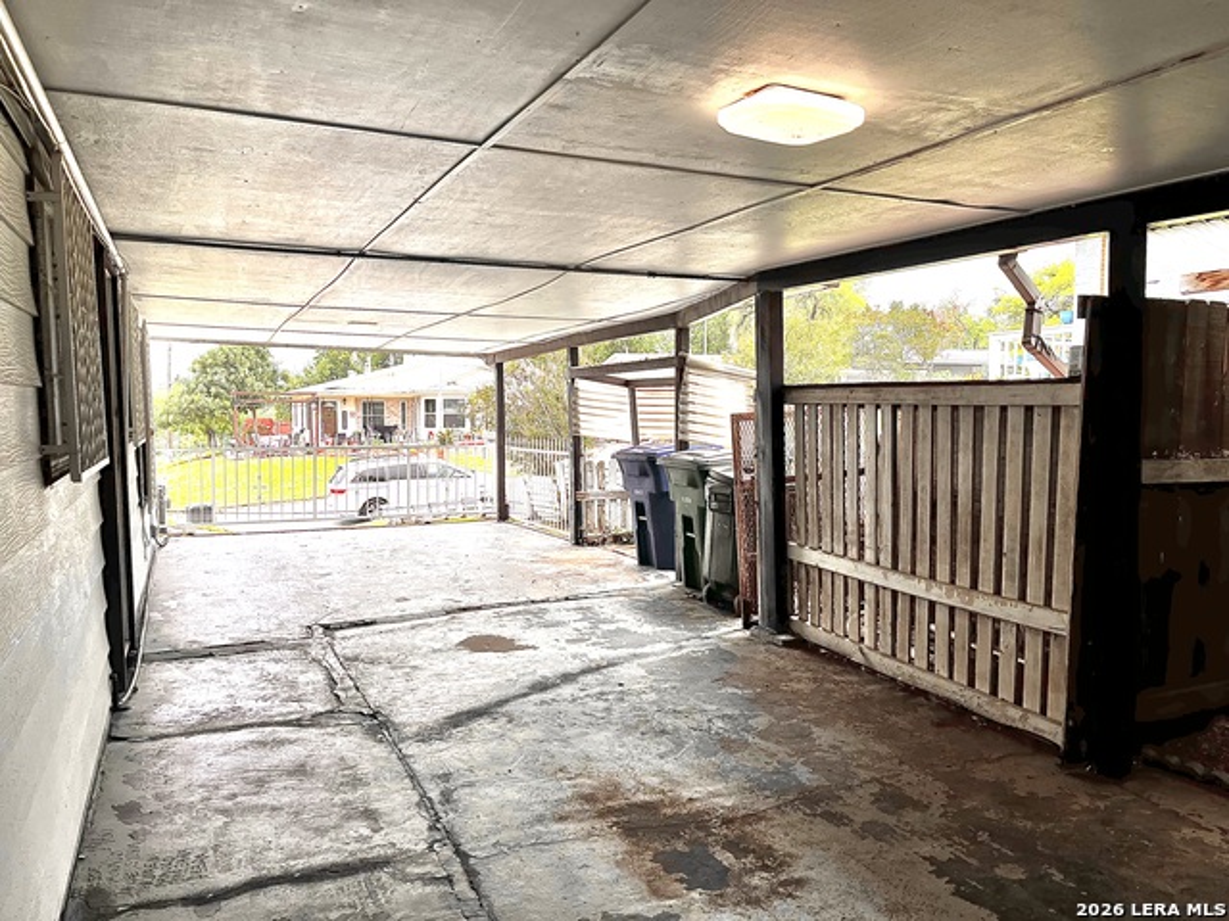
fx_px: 923
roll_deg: -0.2
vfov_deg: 53.1
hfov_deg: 67.3
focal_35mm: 26
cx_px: 614
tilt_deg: -4.0
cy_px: 460
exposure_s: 1/569
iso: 50
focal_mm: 5.1
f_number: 1.6
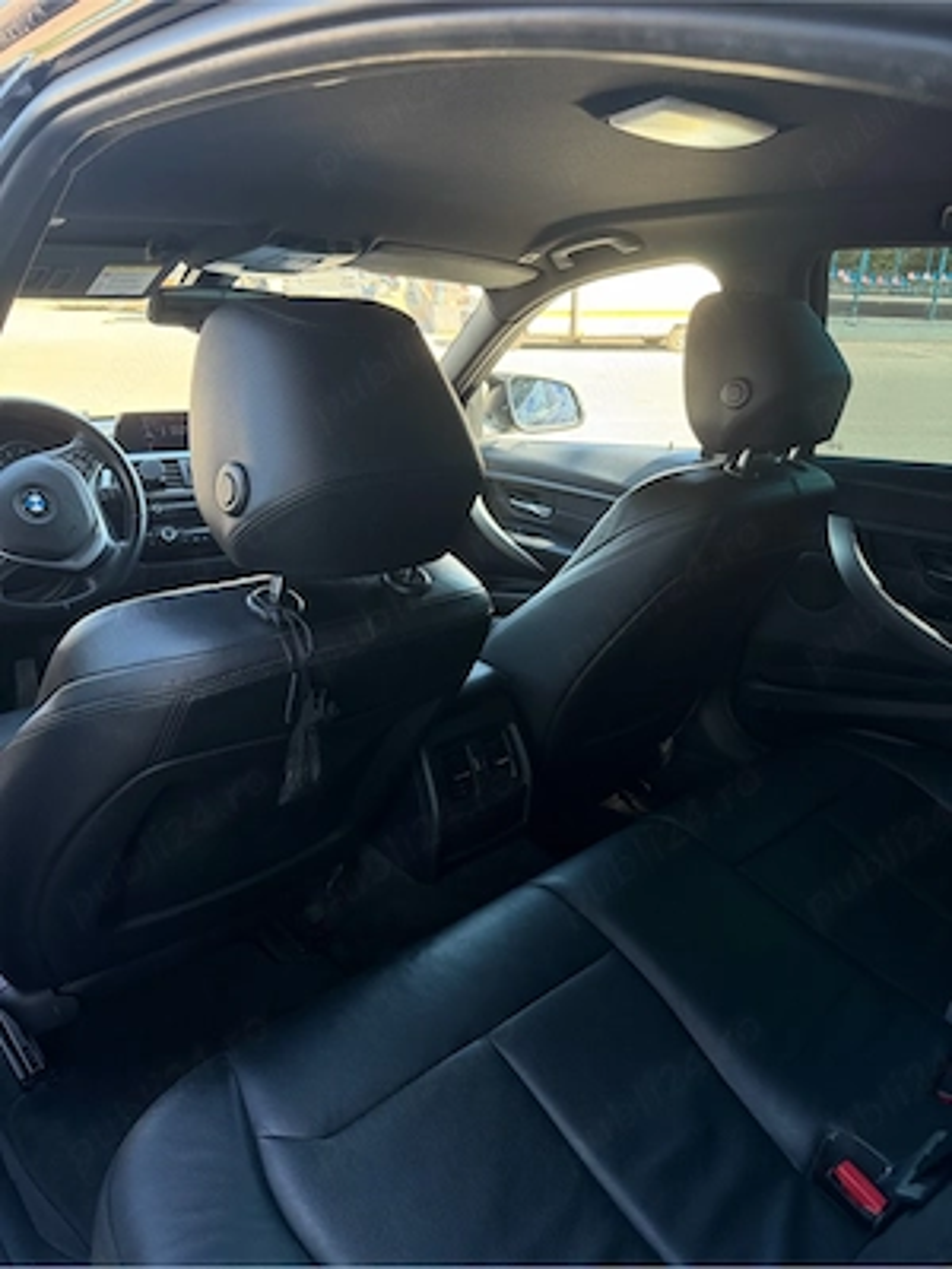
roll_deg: -2.0
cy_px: 634
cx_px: 476
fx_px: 880
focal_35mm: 24
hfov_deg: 56.8
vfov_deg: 71.6
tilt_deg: -23.8
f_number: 1.78
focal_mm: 6.76
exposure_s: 1/119
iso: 200
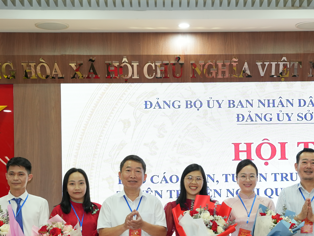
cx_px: 226
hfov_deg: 20.2
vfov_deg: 15.1
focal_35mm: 97
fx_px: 878
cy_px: 199
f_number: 3.5
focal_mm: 42.8
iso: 800
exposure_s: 1/100
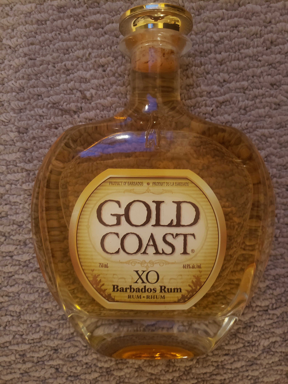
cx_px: 144
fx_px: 288
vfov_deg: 67.3
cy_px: 192
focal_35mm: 26
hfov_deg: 53.1
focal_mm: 4.3
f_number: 1.5
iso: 250
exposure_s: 1/13
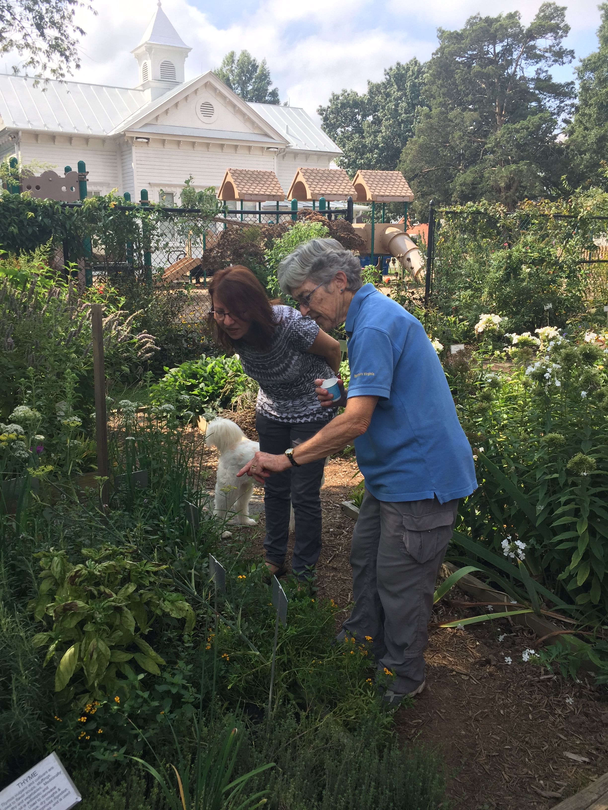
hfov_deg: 48.2
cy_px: 405
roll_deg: +0.6
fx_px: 679
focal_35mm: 29
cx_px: 304
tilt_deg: -12.9
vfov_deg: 61.7
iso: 32
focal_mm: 4.15
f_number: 2.2
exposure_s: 1/760
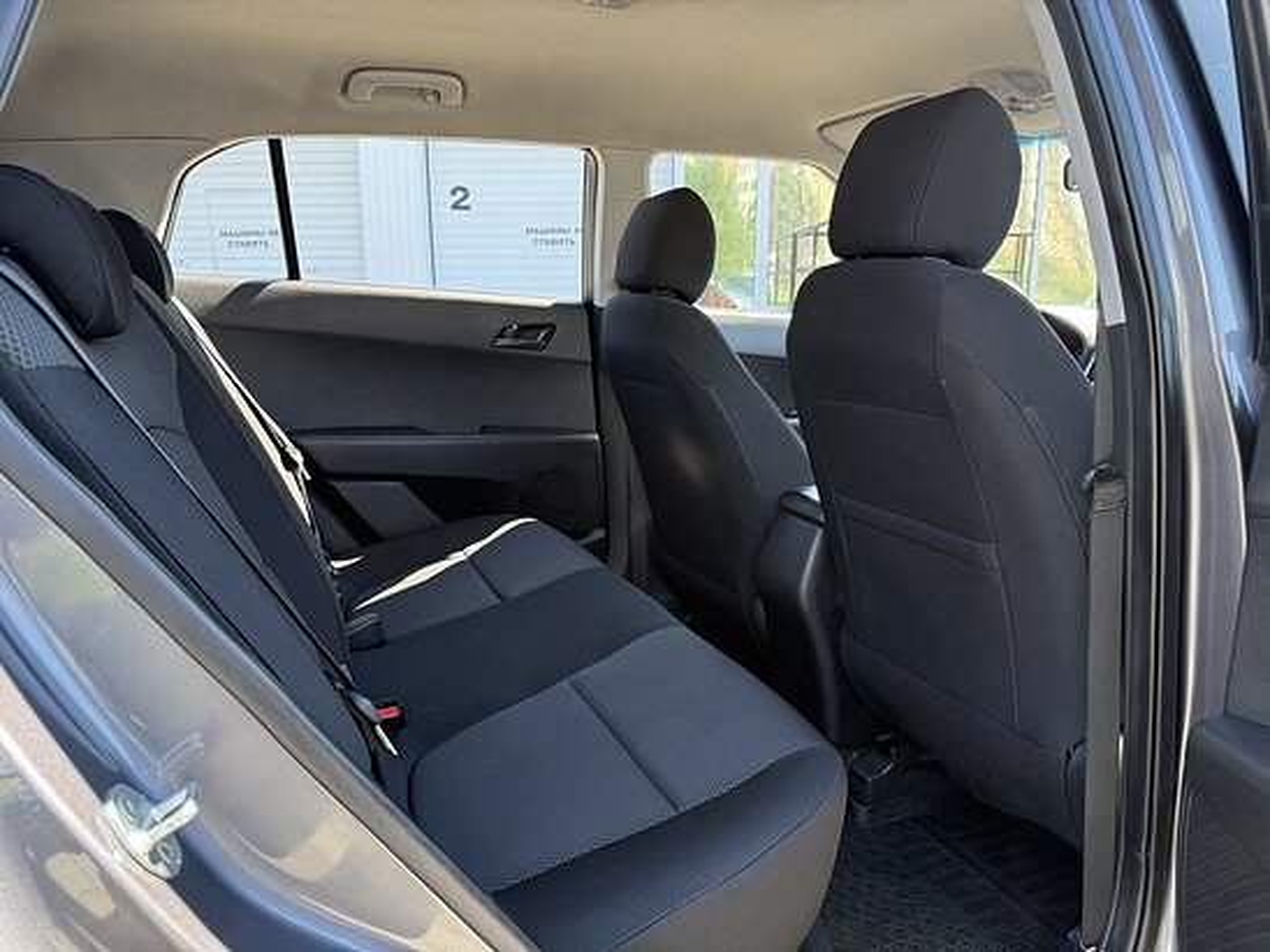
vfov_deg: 56.8
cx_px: 635
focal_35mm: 24
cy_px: 476
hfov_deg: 71.6
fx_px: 881
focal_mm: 6.76
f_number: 1.78
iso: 125
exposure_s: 1/243
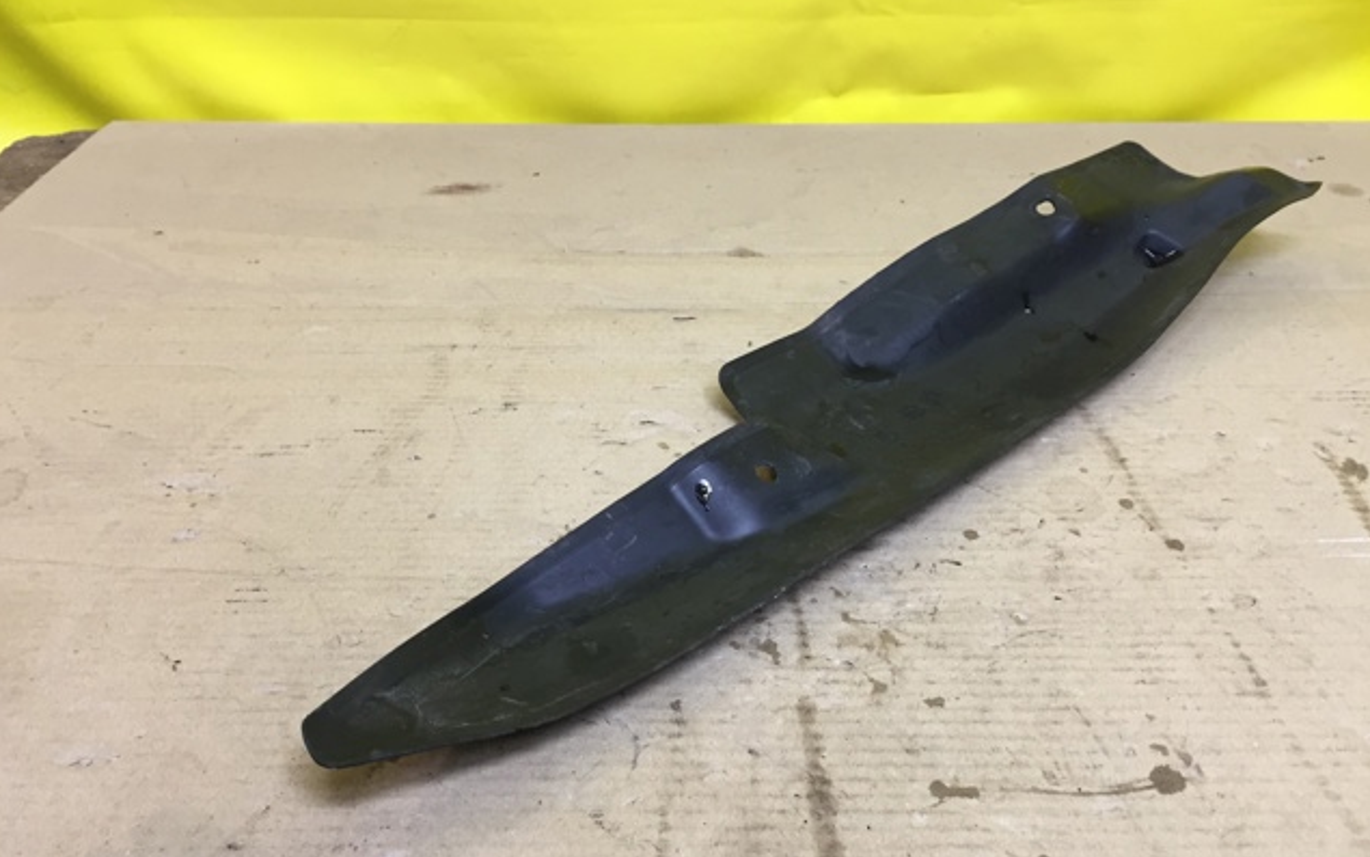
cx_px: 684
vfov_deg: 40.6
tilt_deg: -34.8
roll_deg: -0.7
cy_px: 460
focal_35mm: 31
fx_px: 1158
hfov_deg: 61.2
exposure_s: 1/33
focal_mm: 4.15
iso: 64
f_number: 2.2
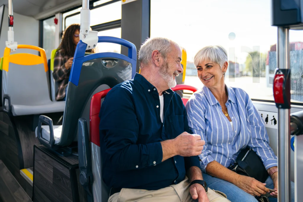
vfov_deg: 42.3
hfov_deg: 60.3
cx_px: 152
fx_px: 261
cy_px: 101
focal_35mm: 31
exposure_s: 1/500
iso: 640
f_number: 2.8
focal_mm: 31
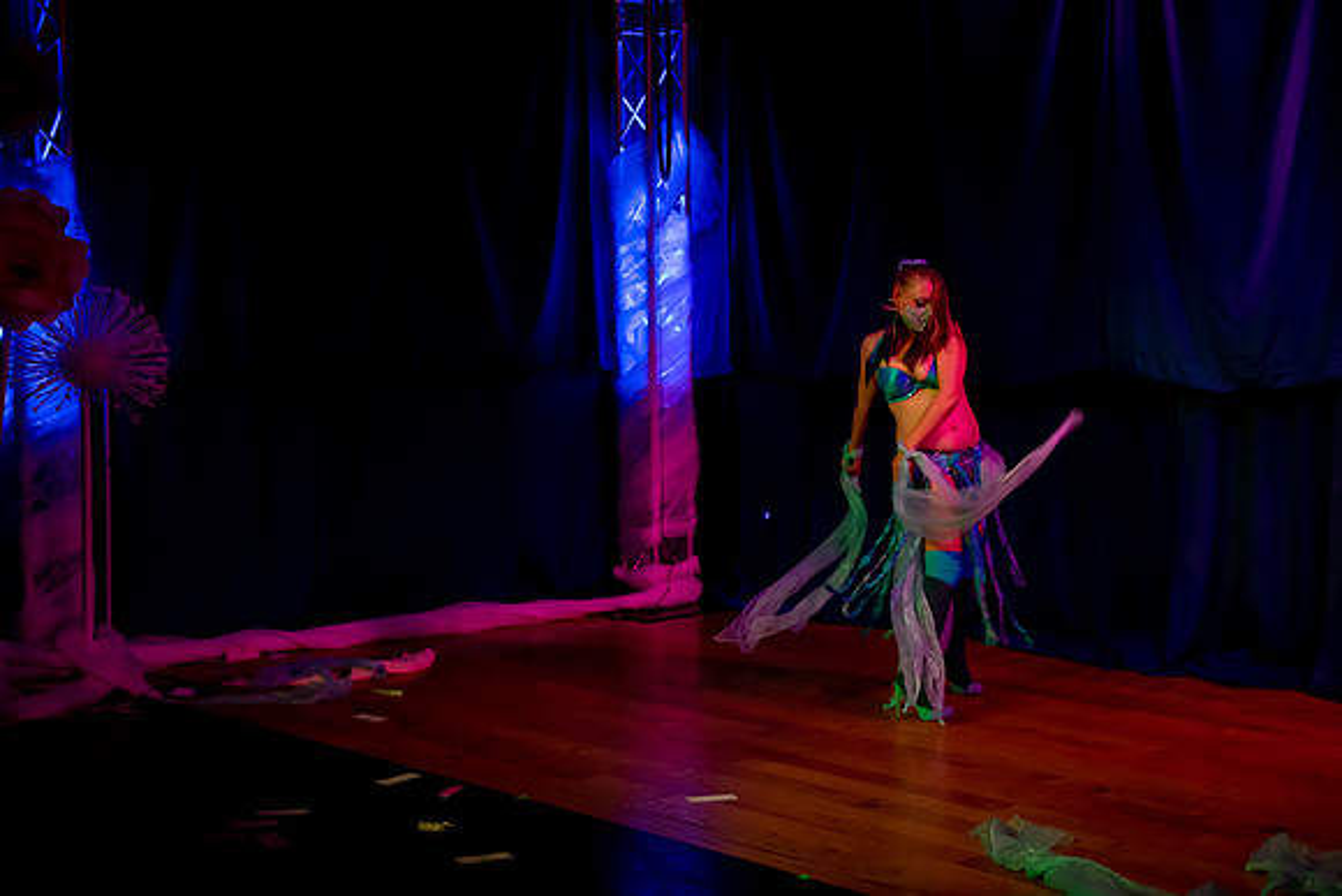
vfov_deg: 25.0
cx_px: 671
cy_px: 448
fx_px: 2016
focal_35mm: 54
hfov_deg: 36.8
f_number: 2.8
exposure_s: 1/100
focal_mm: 52
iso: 3200
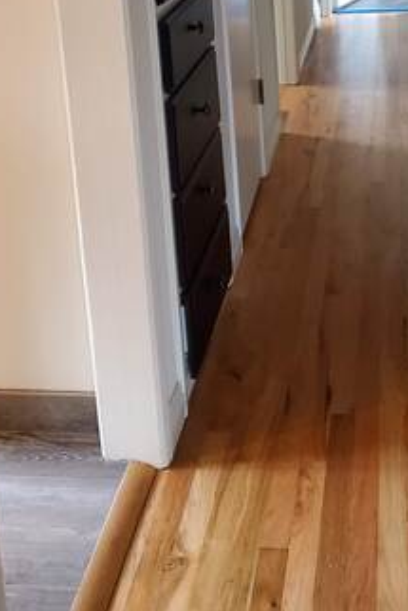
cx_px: 298
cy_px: 62
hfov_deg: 24.0
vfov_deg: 33.7
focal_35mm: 56
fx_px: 951
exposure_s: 1/40
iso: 500
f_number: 1.5
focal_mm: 4.3
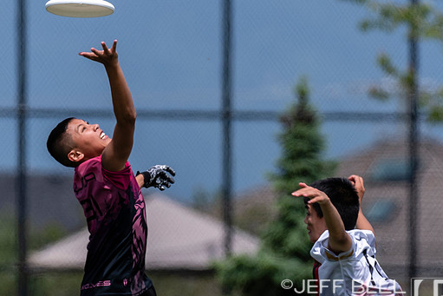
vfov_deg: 1.2
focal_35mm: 1101
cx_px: 247
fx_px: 13551
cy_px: 207
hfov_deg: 1.9
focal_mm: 330
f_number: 4
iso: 160
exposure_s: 1/1600
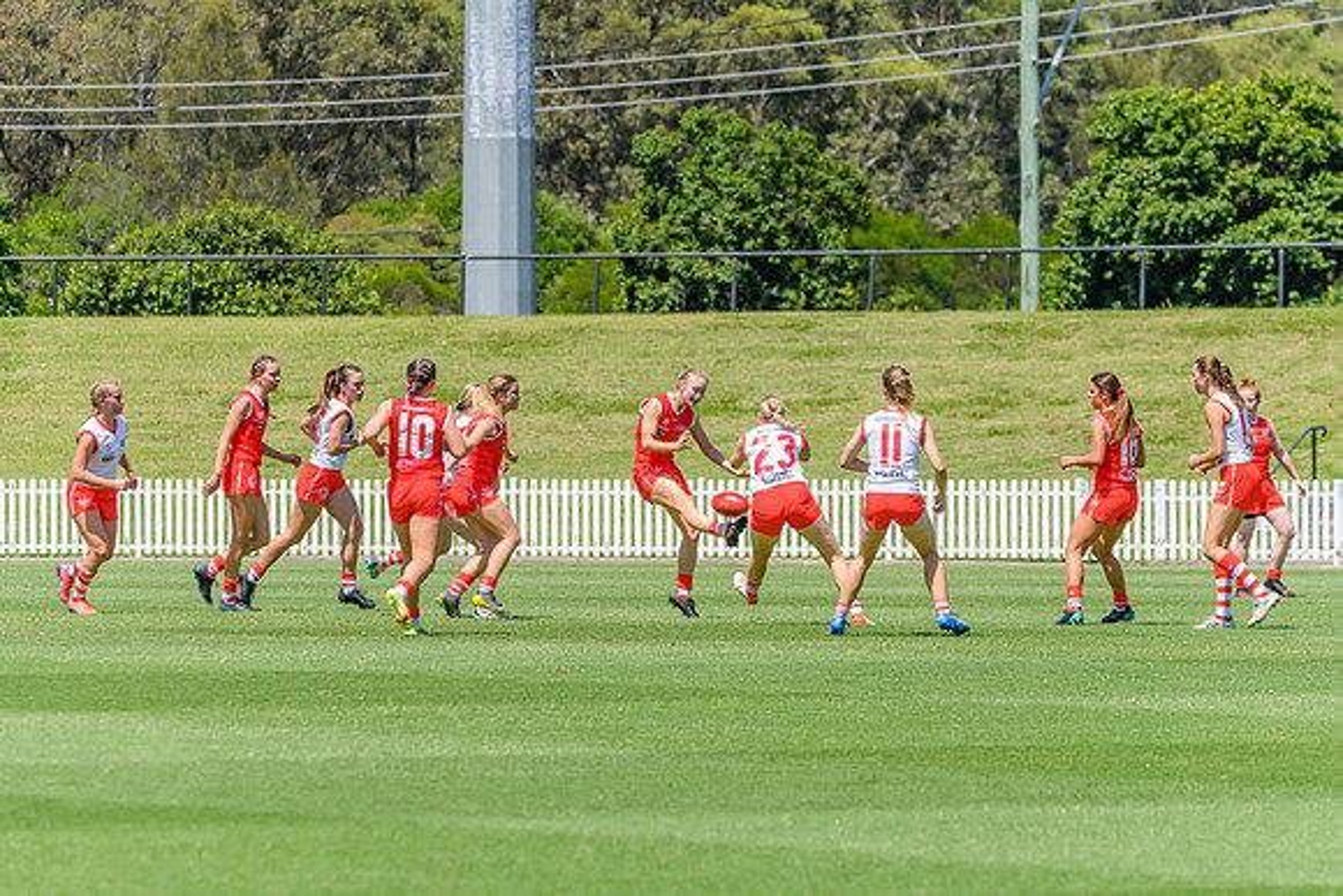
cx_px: 672
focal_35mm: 288
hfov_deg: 7.2
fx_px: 10744
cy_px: 448
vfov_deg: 4.8
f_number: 9
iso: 800
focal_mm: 280
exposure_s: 1/2000
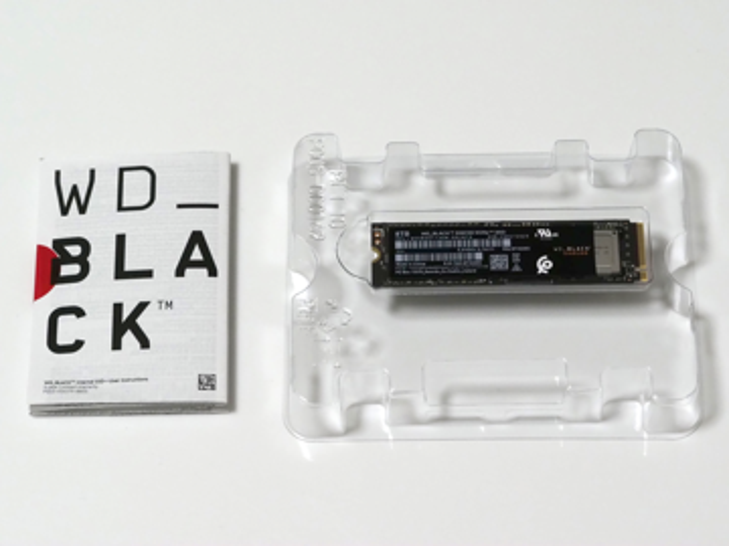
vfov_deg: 12.3
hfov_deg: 16.4
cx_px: 364
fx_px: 2527
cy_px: 273
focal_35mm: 120
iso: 2000
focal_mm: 60
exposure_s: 1/160
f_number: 5.6
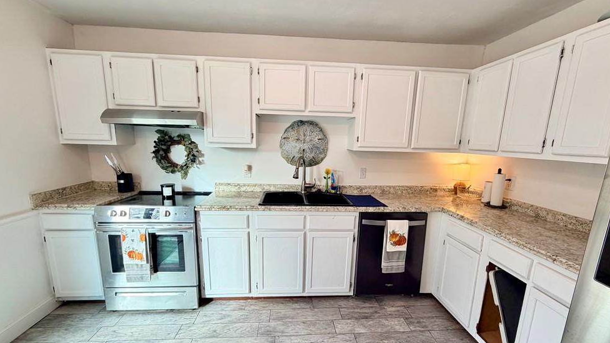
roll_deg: -1.4
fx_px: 259
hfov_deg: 99.4
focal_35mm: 16
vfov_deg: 66.9
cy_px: 189
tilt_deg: -10.6
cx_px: 308
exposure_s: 1/120
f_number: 2.2
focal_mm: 2.22
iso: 160
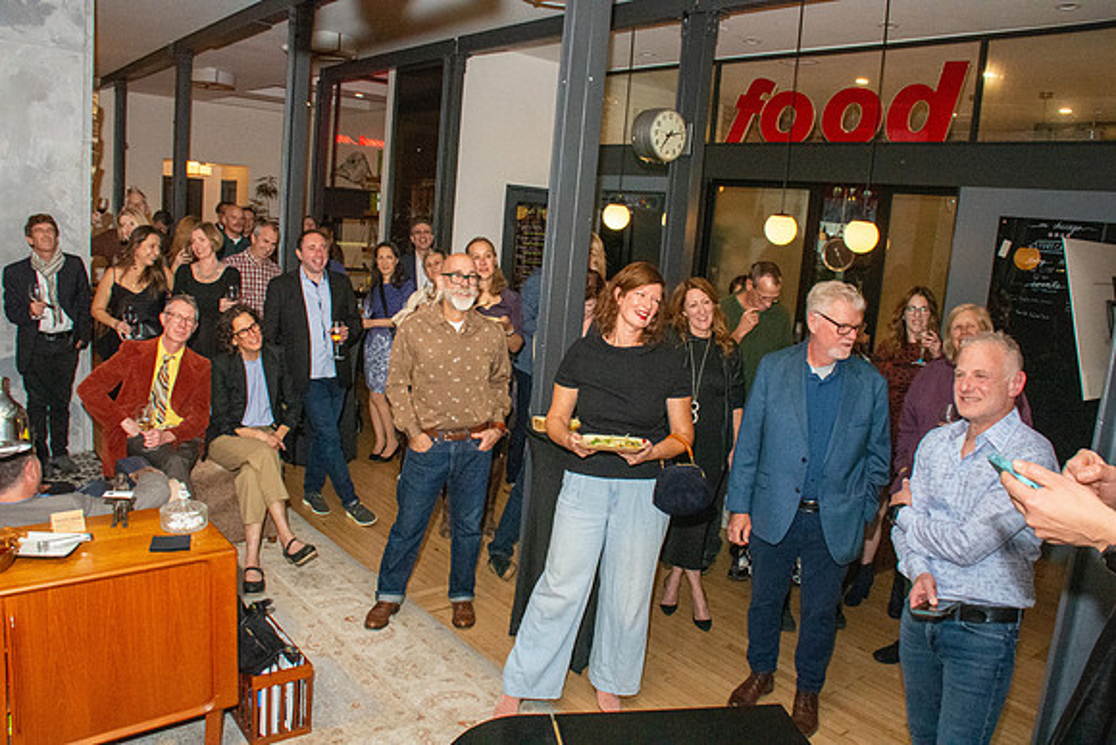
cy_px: 372
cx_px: 558
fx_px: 837
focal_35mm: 27
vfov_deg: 48.0
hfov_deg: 67.4
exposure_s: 1/160
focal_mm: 18
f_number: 10
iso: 5000
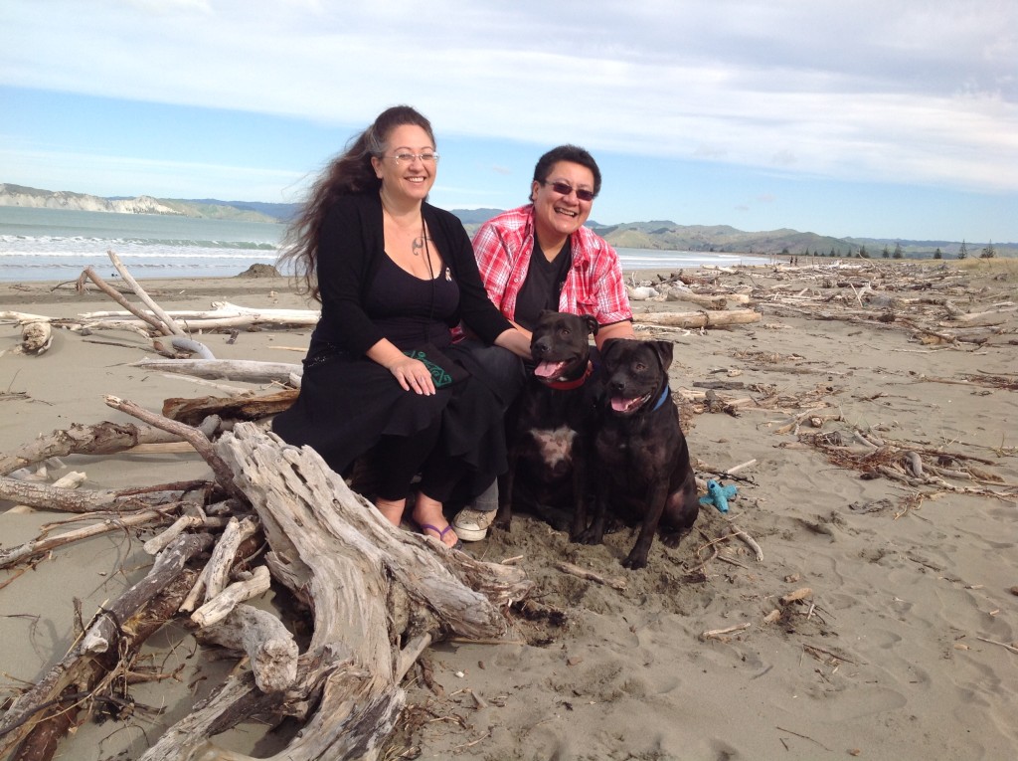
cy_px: 380
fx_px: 1028
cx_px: 509
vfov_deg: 40.6
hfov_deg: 52.7
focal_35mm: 35
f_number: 2.4
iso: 50
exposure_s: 1/1374
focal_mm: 4.28
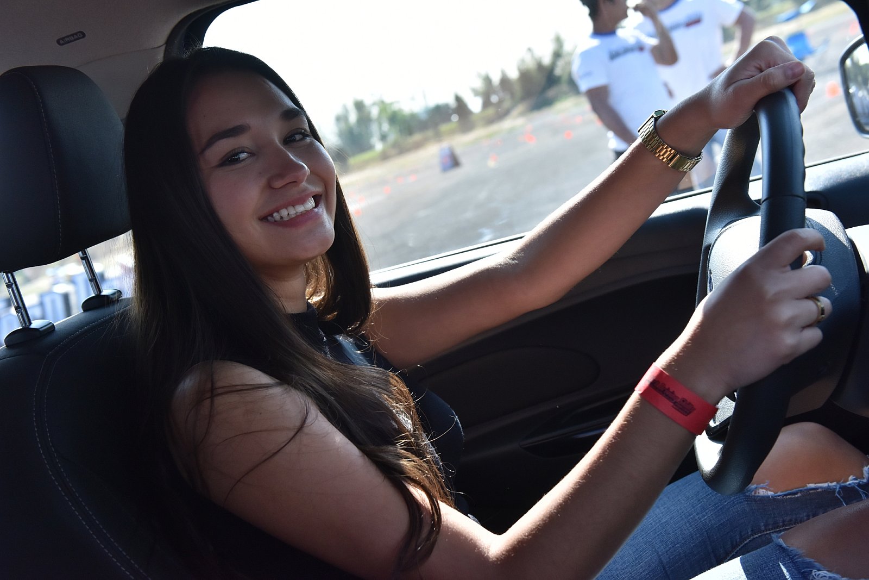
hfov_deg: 46.4
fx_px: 1014
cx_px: 434
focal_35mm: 42
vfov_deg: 31.9
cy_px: 290
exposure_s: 1/1600
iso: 1000
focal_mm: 42
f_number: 4.5
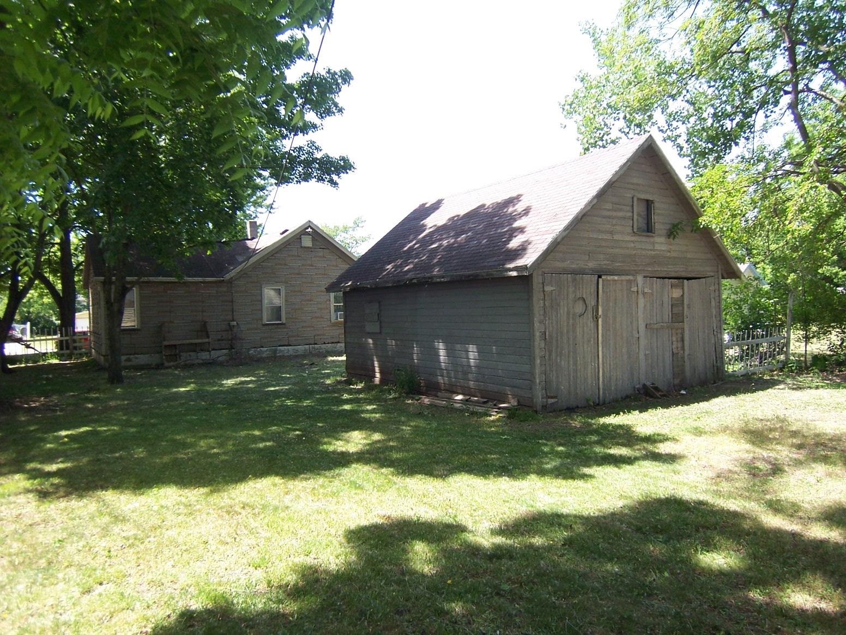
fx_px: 562
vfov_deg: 58.9
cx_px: 423
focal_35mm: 23
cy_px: 318
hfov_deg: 73.9
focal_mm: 3.8
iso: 64
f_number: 2.8
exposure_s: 1/160
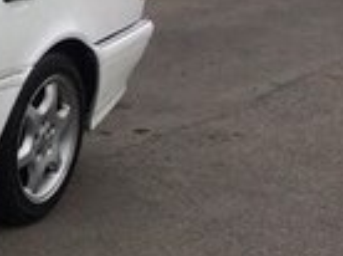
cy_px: 145
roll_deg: +1.7
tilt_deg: -17.5
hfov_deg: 11.9
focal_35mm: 139
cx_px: -450
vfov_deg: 10.6
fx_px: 1375
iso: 32
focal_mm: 4.15
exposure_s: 1/1953
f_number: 2.2
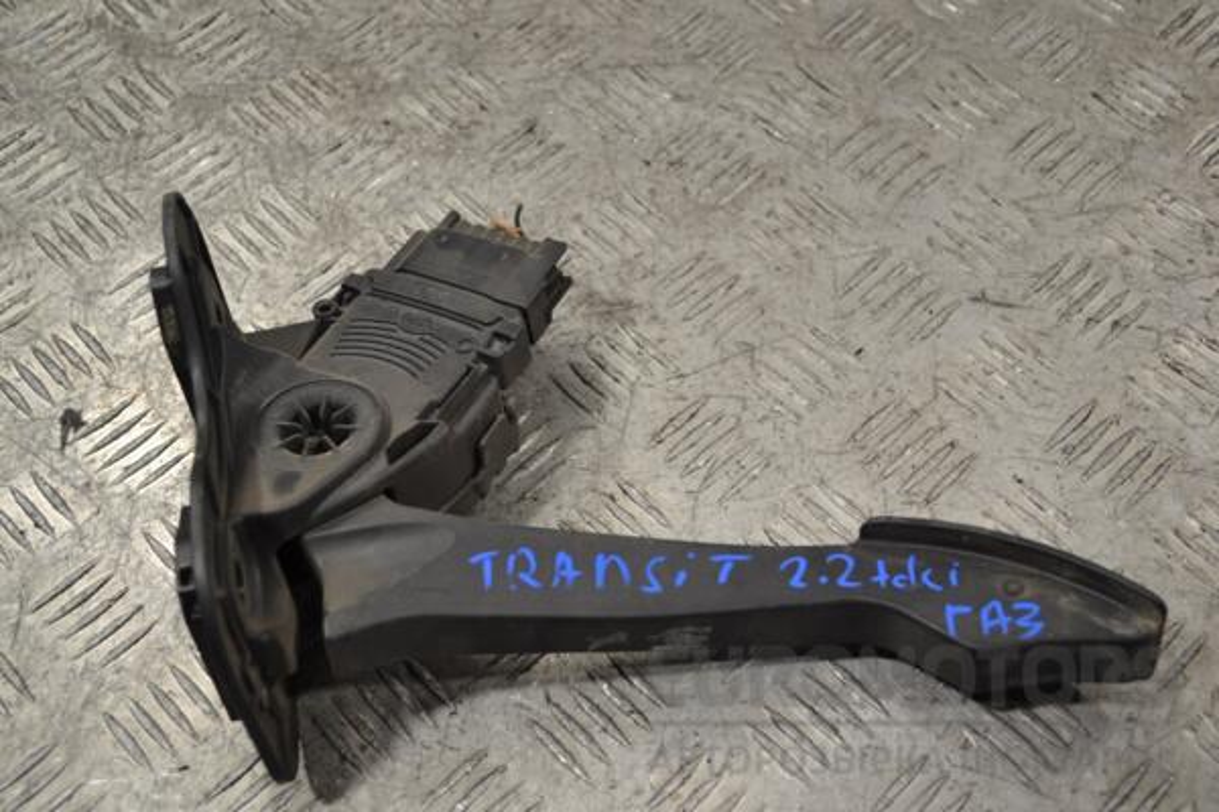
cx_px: 610
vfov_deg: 28.1
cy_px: 406
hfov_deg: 41.1
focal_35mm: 48
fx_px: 1625
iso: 125
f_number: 4.8
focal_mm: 32
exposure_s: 1/30
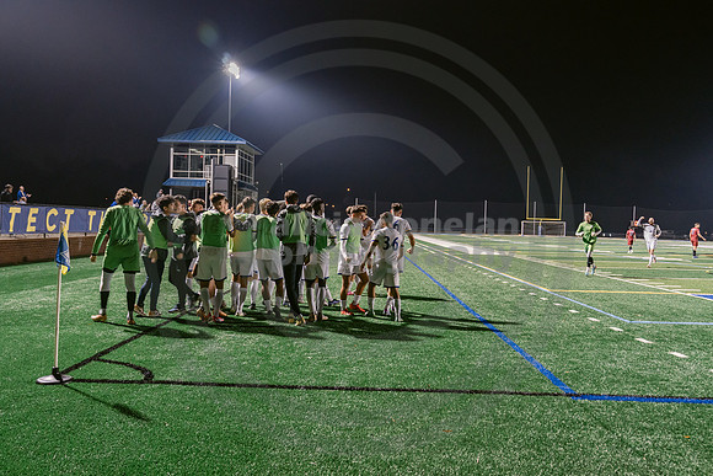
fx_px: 634
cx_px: 356
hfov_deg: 58.7
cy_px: 238
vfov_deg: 41.1
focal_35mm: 32
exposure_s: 1/100
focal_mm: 32
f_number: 4
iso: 2500
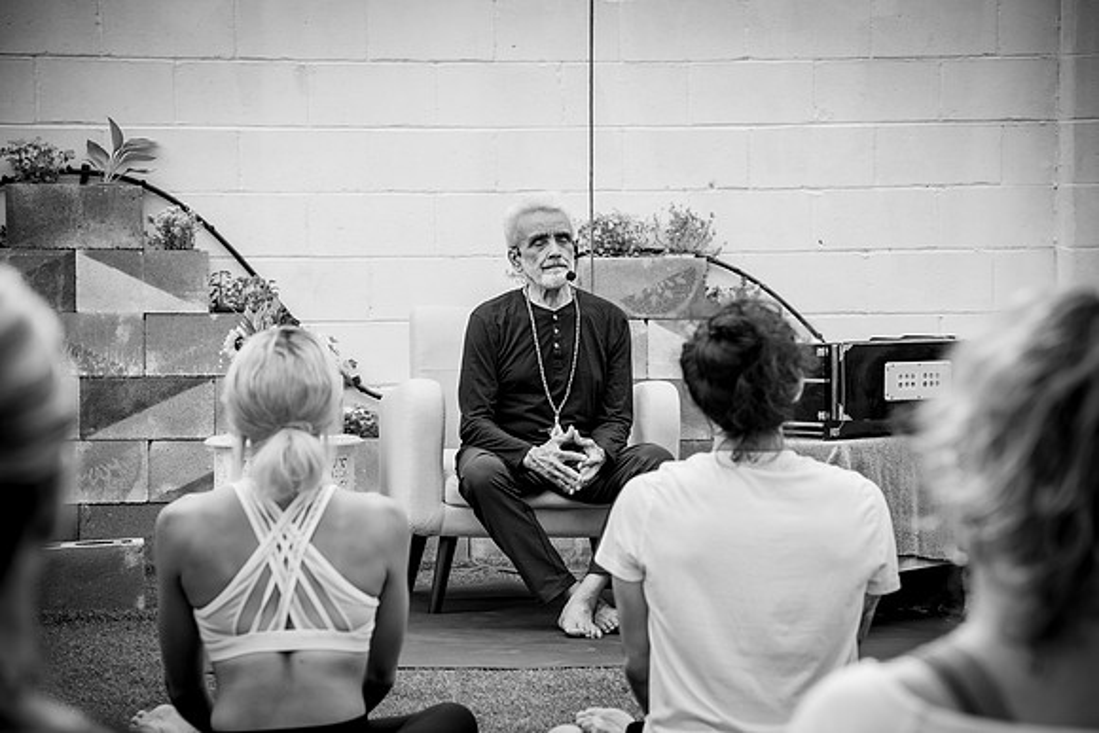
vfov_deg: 13.7
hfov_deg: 20.4
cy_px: 366
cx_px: 550
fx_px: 3053
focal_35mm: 100
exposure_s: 1/160
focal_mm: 100
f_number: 5
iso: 160
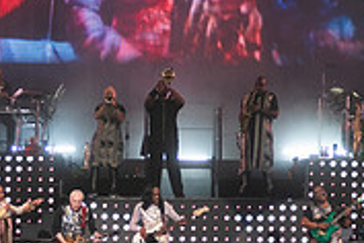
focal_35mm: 298
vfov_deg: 4.6
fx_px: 3013
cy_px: 38
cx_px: 153
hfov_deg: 6.9
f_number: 3.2
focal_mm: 80
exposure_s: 1/640
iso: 1000
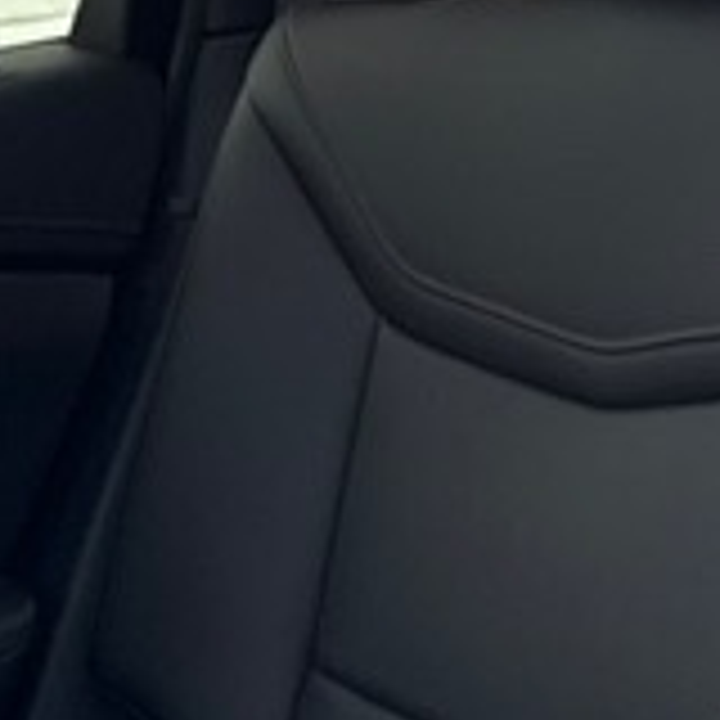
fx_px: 3200
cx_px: 162
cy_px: -738
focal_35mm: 136
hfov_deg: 12.8
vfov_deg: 11.5
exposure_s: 1/351
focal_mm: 6.76
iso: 80
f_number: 1.78
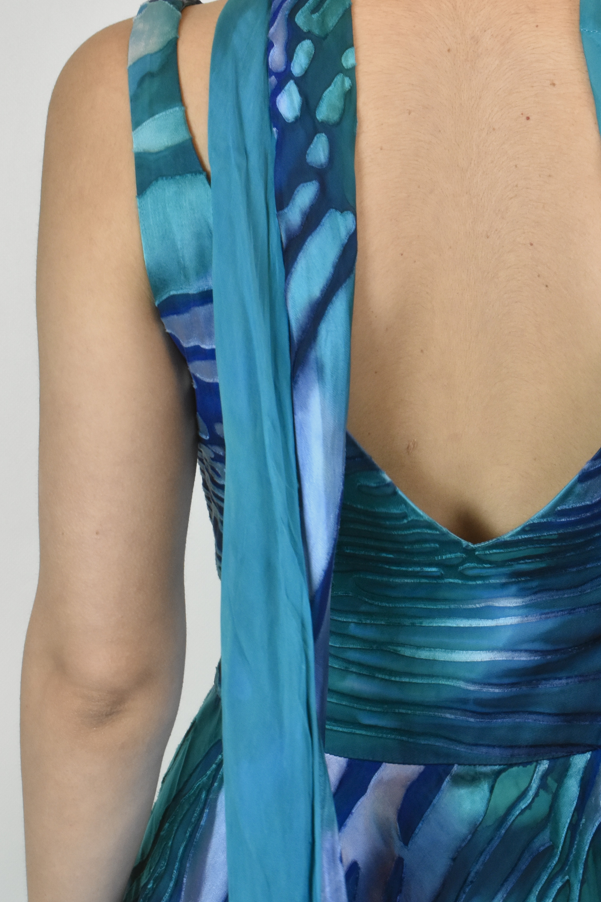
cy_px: 448
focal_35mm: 105
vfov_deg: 19.5
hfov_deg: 13.0
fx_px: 2629
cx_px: 437
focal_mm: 48
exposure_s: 1/30
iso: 1600
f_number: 18
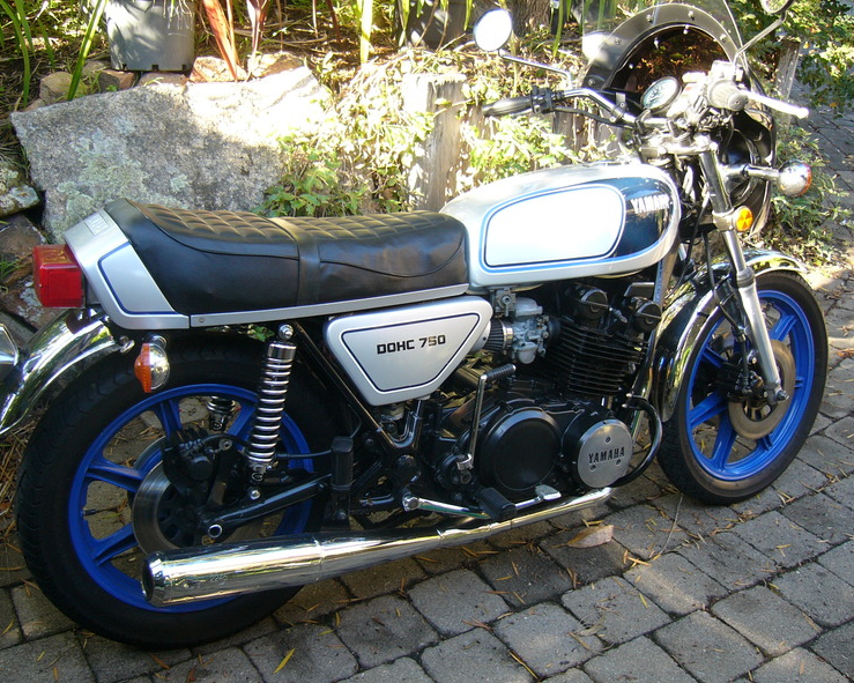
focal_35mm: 37
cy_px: 339
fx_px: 935
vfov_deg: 40.1
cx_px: 401
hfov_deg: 49.1
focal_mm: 5.8
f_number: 2.8
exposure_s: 1/50
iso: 100
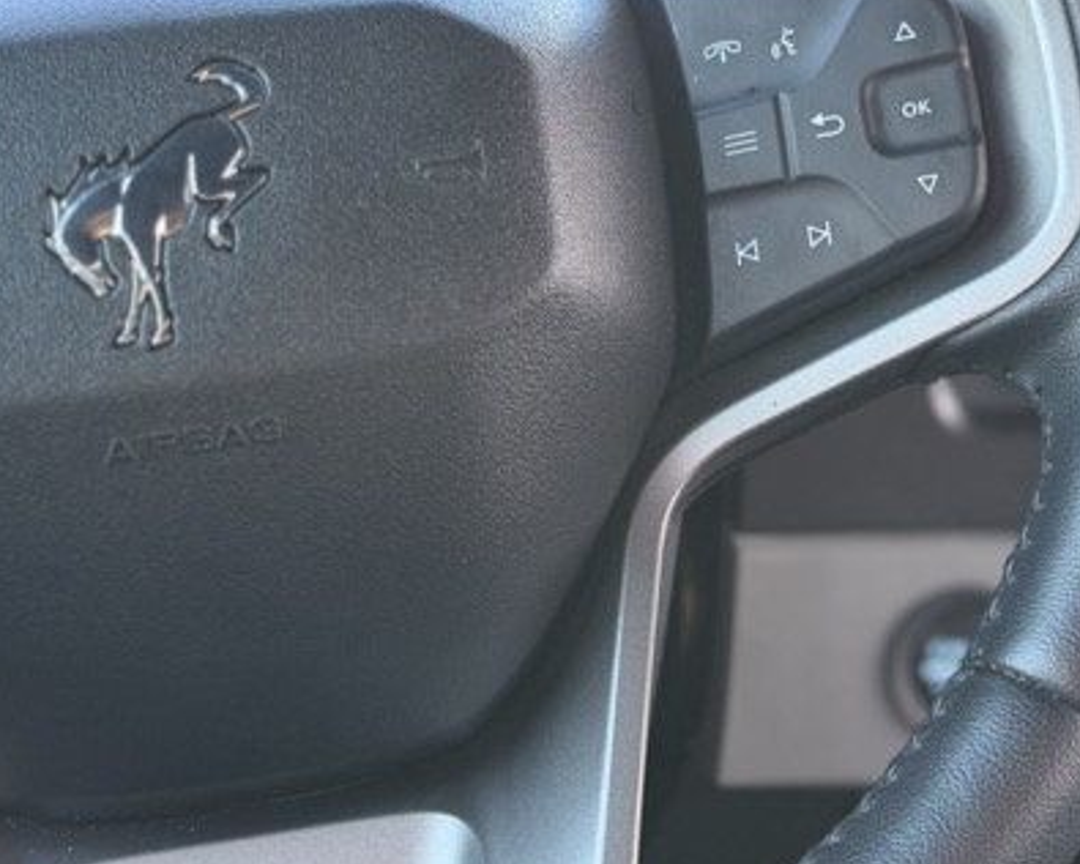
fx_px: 2429
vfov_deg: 20.1
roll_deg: -3.5
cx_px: 580
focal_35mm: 76
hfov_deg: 25.1
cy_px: 328
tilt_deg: -19.1
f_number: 1.78
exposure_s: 1/60
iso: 250
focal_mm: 6.76
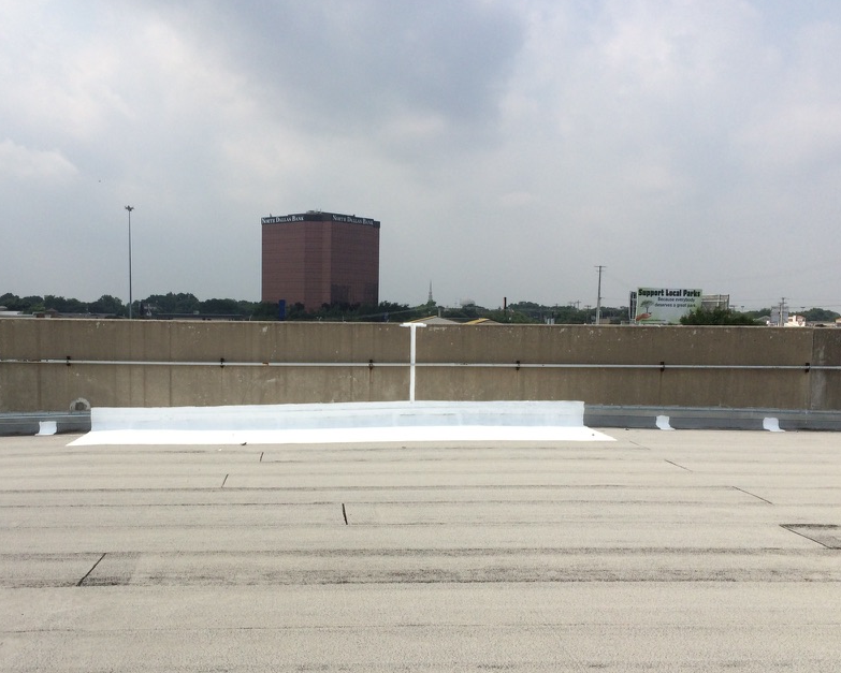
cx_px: 365
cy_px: 399
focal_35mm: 37
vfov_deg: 40.0
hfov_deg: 48.9
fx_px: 921
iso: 32
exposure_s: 1/4566
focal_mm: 4.15
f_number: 2.2
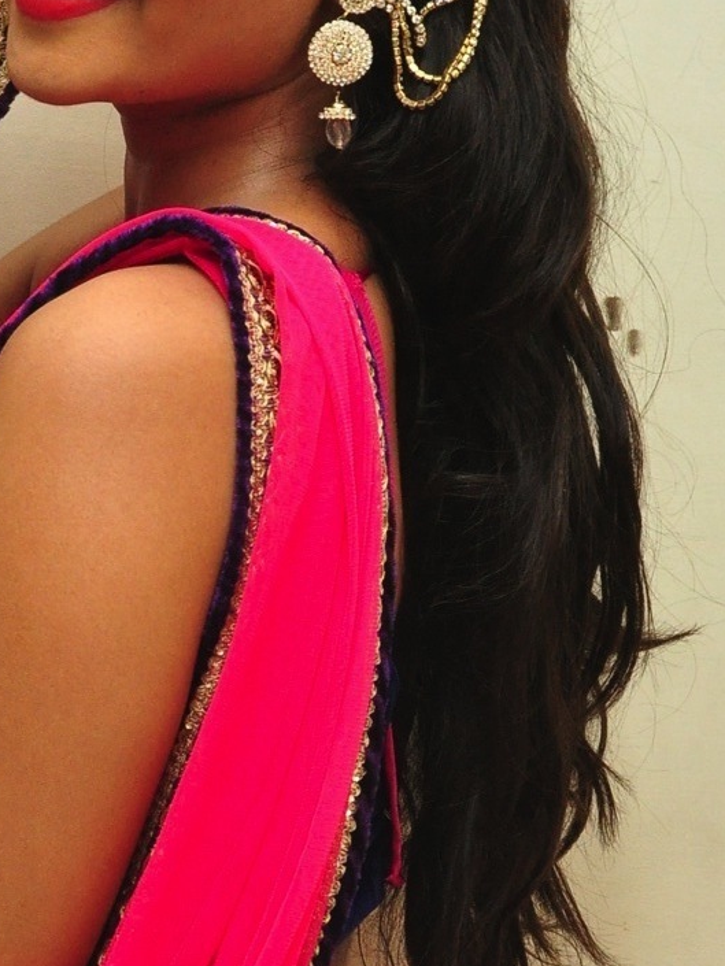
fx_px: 5974
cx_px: 278
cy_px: 580
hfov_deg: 6.9
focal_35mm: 214
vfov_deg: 9.2
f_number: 7.1
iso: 1600
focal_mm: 58
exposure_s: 1/125
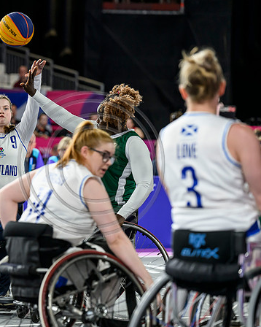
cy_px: 164
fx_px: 1846
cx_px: 19
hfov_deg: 8.1
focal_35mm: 191
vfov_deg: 10.1
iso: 2500
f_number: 3.2
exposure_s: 1/1600
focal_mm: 135
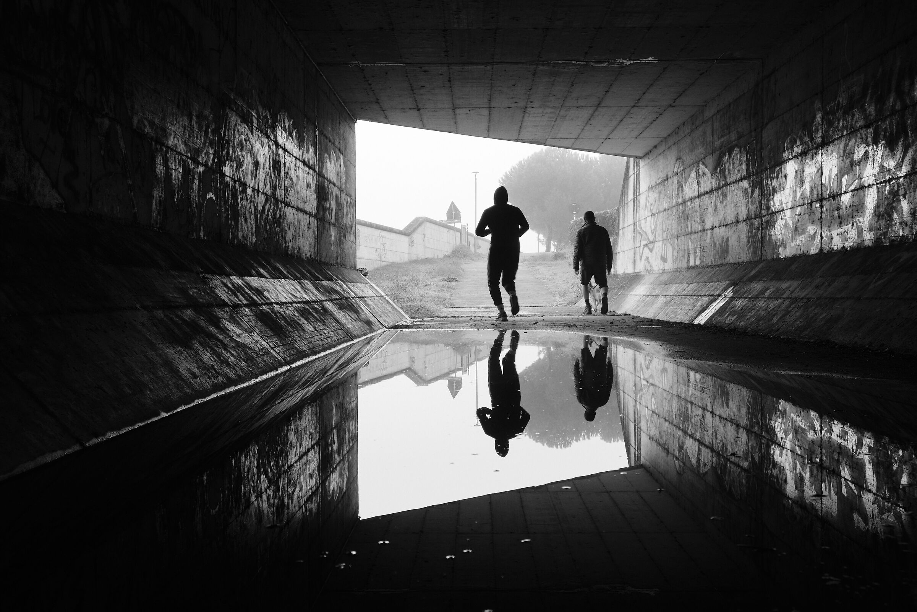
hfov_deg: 48.5
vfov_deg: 33.4
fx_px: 1019
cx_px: 458
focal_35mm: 40
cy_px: 306
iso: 500
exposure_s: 1/60
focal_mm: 26.5
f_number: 6.4
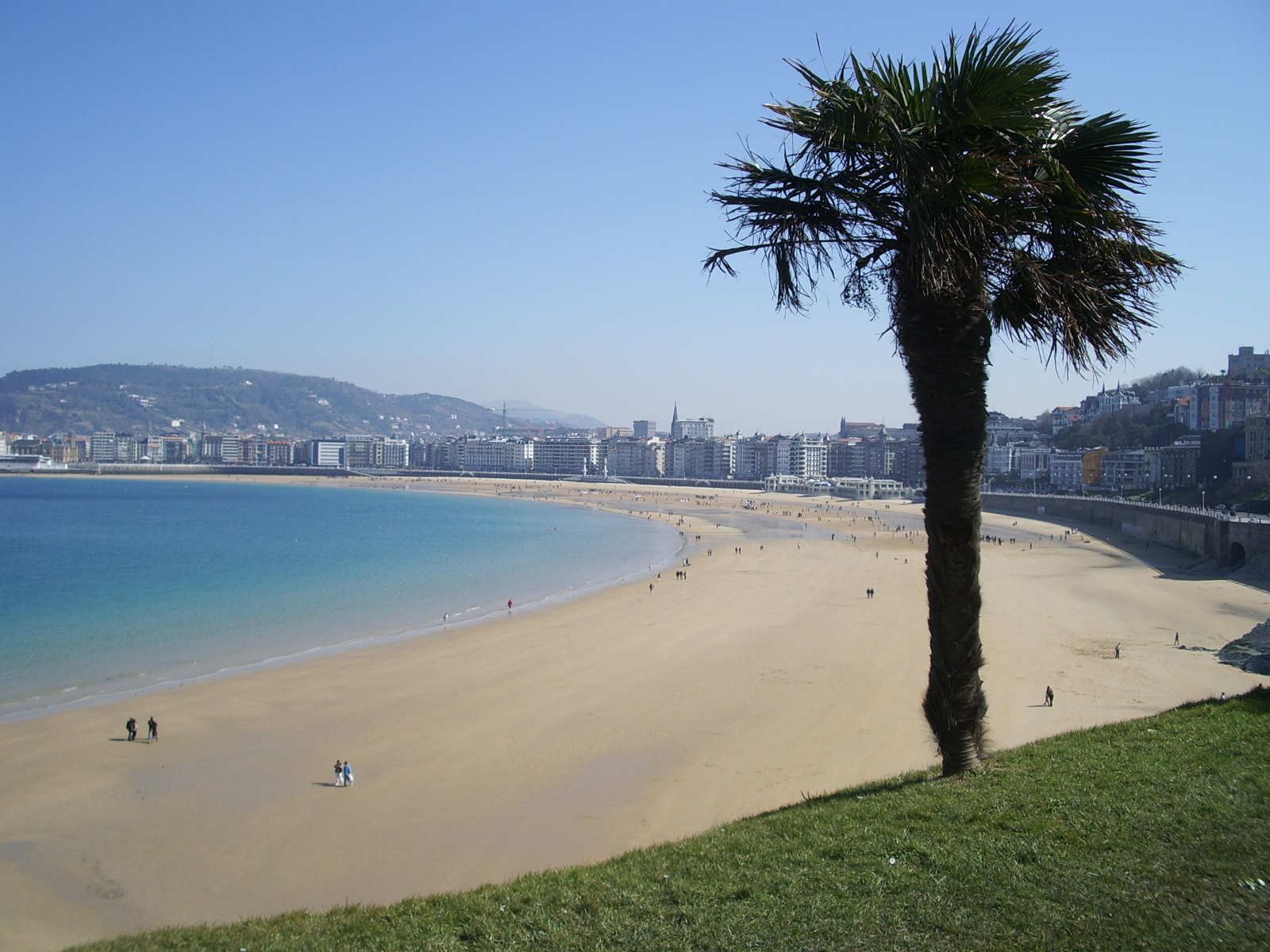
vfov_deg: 40.7
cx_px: 635
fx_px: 1284
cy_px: 476
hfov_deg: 52.6
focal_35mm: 35
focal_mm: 5.8
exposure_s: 1/500
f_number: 4.3
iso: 50
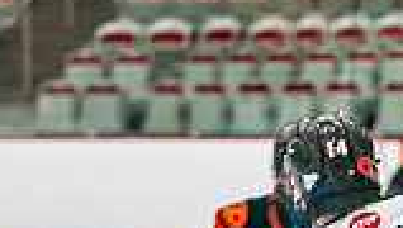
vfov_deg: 4.3
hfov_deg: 7.6
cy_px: 472
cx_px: 302
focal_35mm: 282
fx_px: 3018
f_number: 2.8
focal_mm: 74
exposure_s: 1/1250
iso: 3200
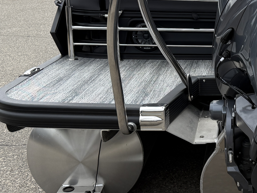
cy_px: 89
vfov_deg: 20.4
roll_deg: -2.7
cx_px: 276
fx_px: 535
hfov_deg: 25.3
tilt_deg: -14.2
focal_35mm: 72
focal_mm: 6.76
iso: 80
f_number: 1.78
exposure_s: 1/2525
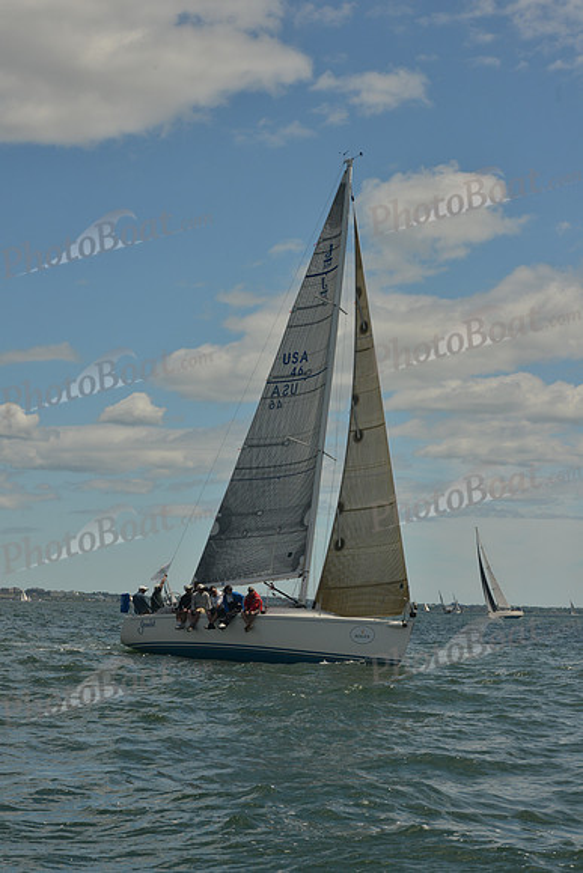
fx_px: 1699
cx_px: 292
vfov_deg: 28.8
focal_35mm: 70
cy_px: 436
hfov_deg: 19.5
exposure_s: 1/800
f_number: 10
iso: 400
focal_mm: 70
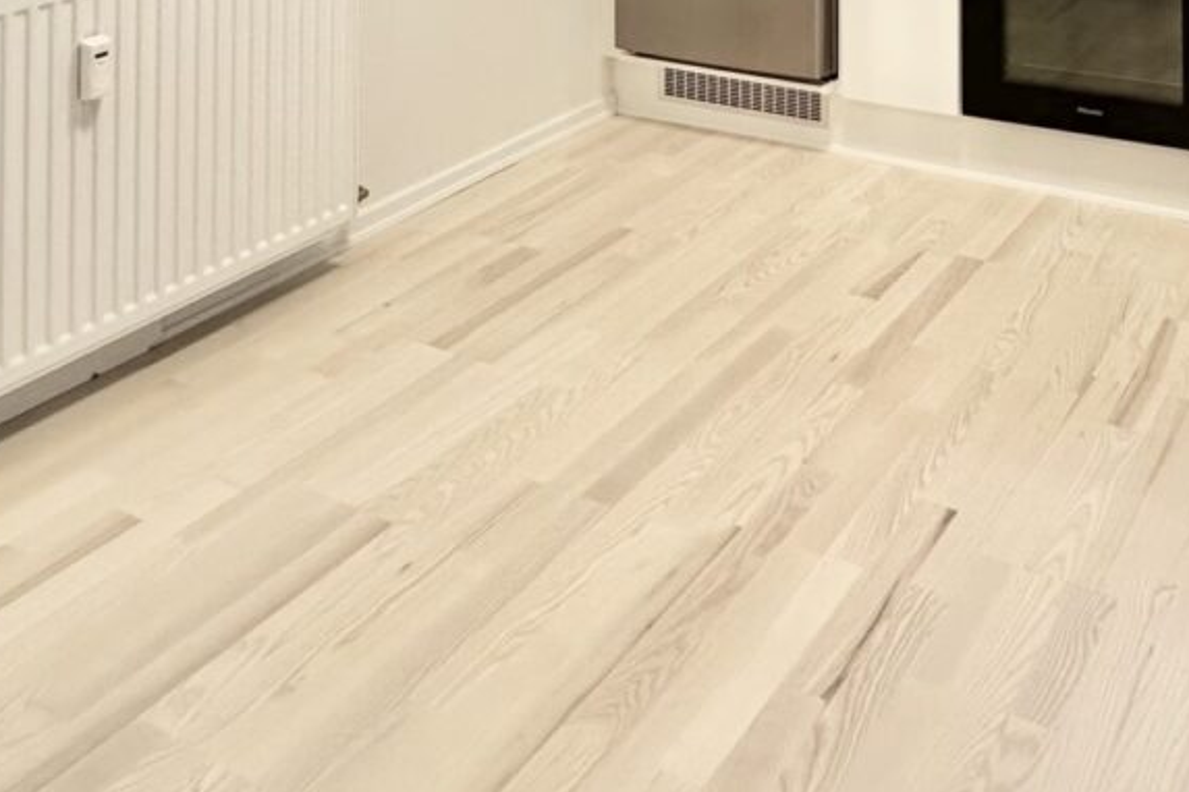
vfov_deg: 26.4
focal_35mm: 39
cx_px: 934
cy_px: -348
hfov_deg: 47.2
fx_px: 1288
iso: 160
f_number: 2.2
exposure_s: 1/100
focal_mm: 2.22
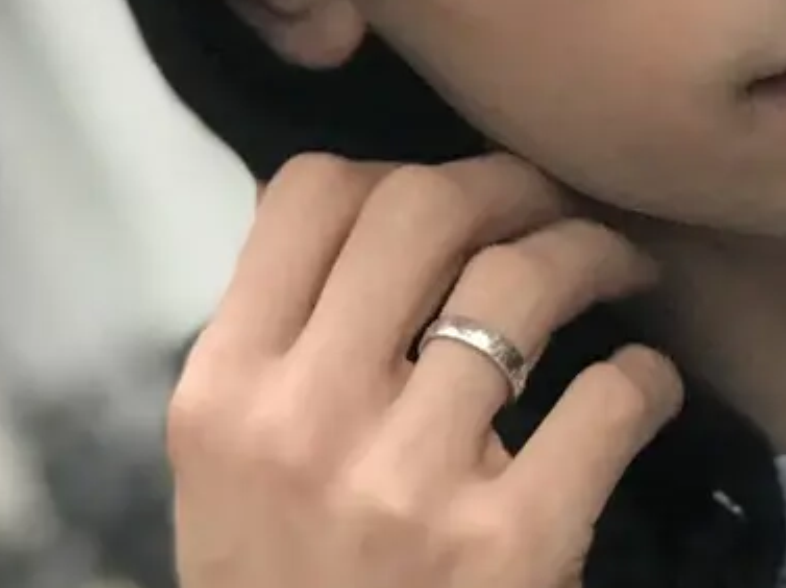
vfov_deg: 4.8
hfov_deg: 6.3
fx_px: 7032
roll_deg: +26.9
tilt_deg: -1.4
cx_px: 1207
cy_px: 71
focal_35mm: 310
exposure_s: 1/100
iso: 50
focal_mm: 6.6
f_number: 2.8
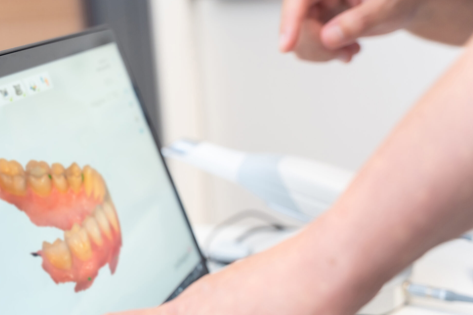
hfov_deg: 32.4
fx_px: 807
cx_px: 152
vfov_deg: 22.0
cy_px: 217
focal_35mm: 61
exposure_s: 1/125
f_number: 3.2
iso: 640
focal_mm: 44.3
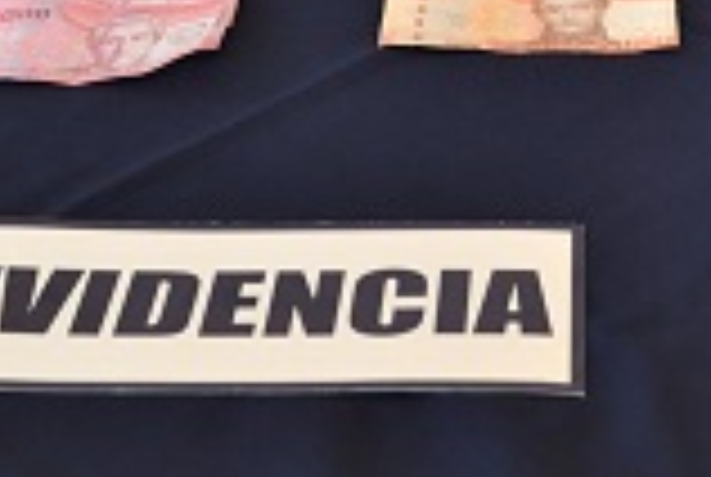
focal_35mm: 96
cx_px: 556
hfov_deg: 21.0
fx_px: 1900
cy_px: -86
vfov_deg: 13.9
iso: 280
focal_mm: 22
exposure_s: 1/125
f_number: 5.6
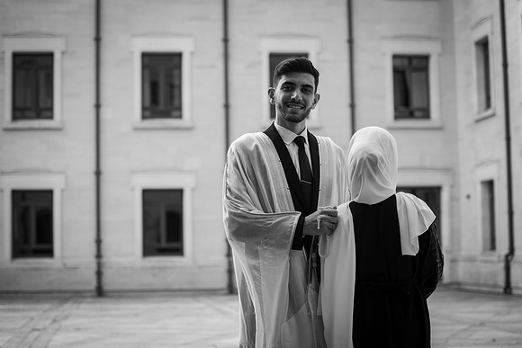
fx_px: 1486
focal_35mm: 102
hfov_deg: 19.9
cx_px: 255
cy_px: 170
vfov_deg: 13.4
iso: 100
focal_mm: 100
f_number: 2.8
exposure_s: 1/640
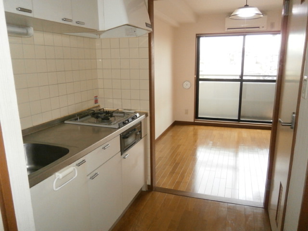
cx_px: 154
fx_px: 231
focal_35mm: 26
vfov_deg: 53.1
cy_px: 116
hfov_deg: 67.3
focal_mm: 4.7
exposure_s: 1/250
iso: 400
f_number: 2.8
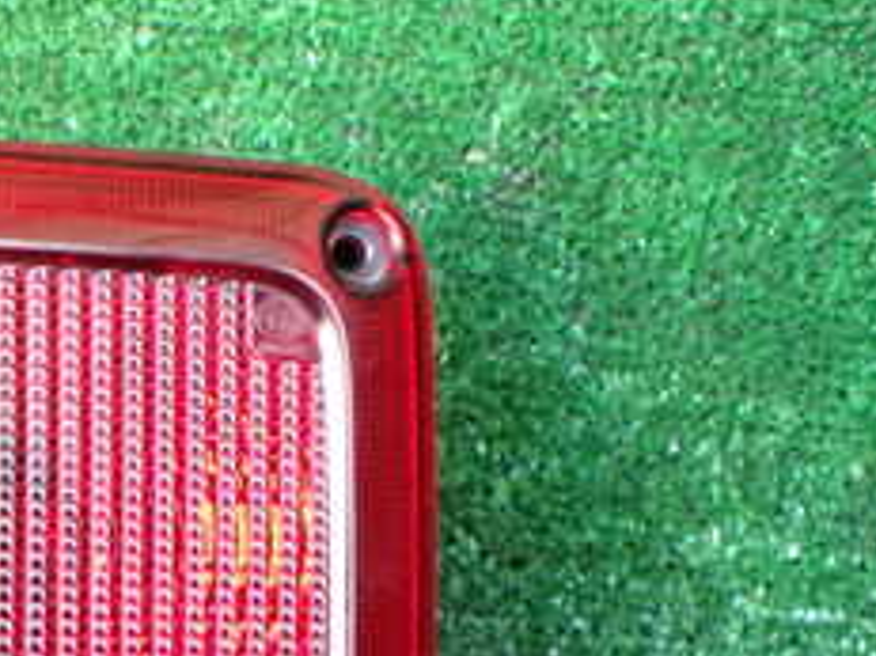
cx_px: -61
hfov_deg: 23.6
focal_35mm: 78
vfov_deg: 18.1
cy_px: 758
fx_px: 1973
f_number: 2.3
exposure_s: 1/100
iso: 800
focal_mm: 5.4
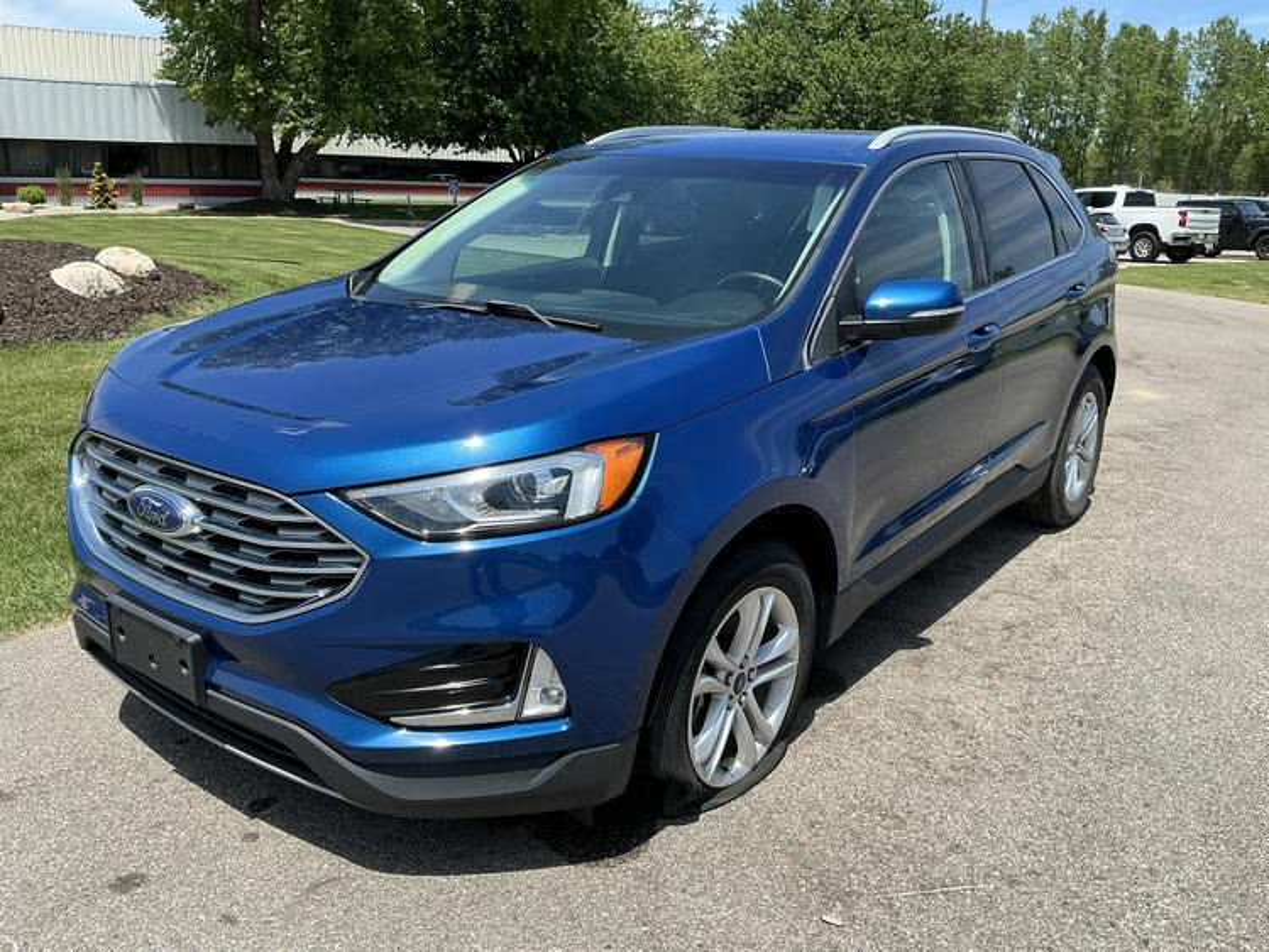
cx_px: 634
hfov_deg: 63.4
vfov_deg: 49.8
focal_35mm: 28
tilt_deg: -14.6
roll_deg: -2.1
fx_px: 1027
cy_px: 476
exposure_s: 1/1121
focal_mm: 3
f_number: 1.8
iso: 25
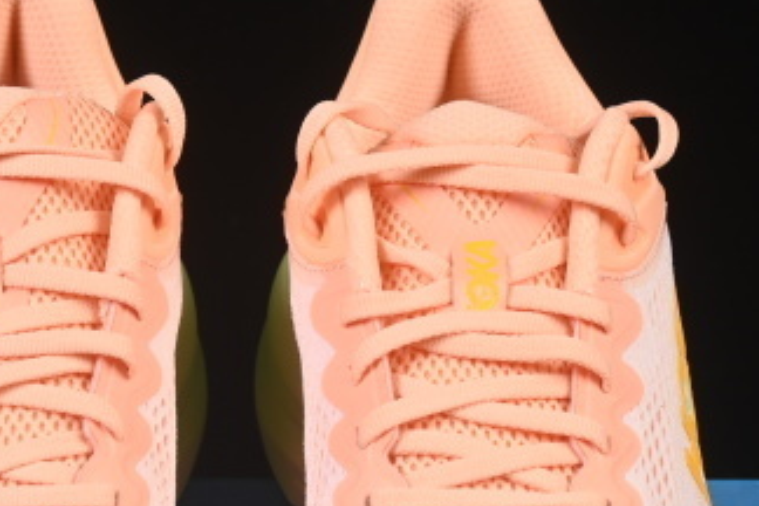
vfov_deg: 7.4
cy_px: 542
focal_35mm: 185
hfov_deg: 11.1
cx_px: 227
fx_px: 3900
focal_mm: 50
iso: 160
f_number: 8
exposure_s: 1/80
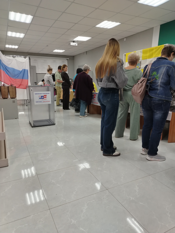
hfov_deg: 56.8
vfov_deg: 71.6
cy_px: 116
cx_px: 88
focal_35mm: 24
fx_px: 162
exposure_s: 1/50
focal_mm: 5.25
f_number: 1.75
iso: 275
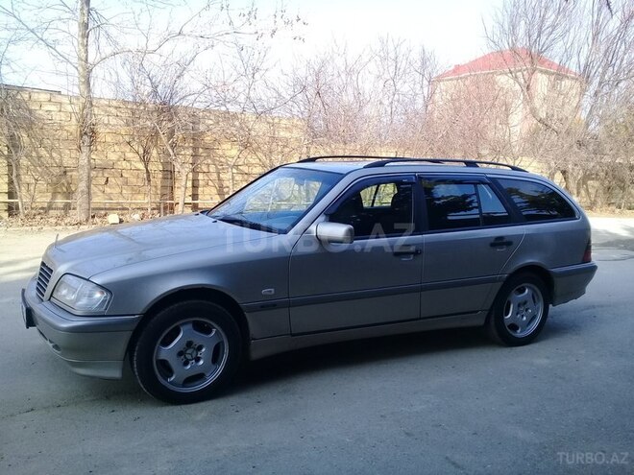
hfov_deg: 58.4
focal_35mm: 31
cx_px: 317
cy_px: 238
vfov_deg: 45.4
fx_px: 568
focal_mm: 3.3
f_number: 2.2
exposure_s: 1/344
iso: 50
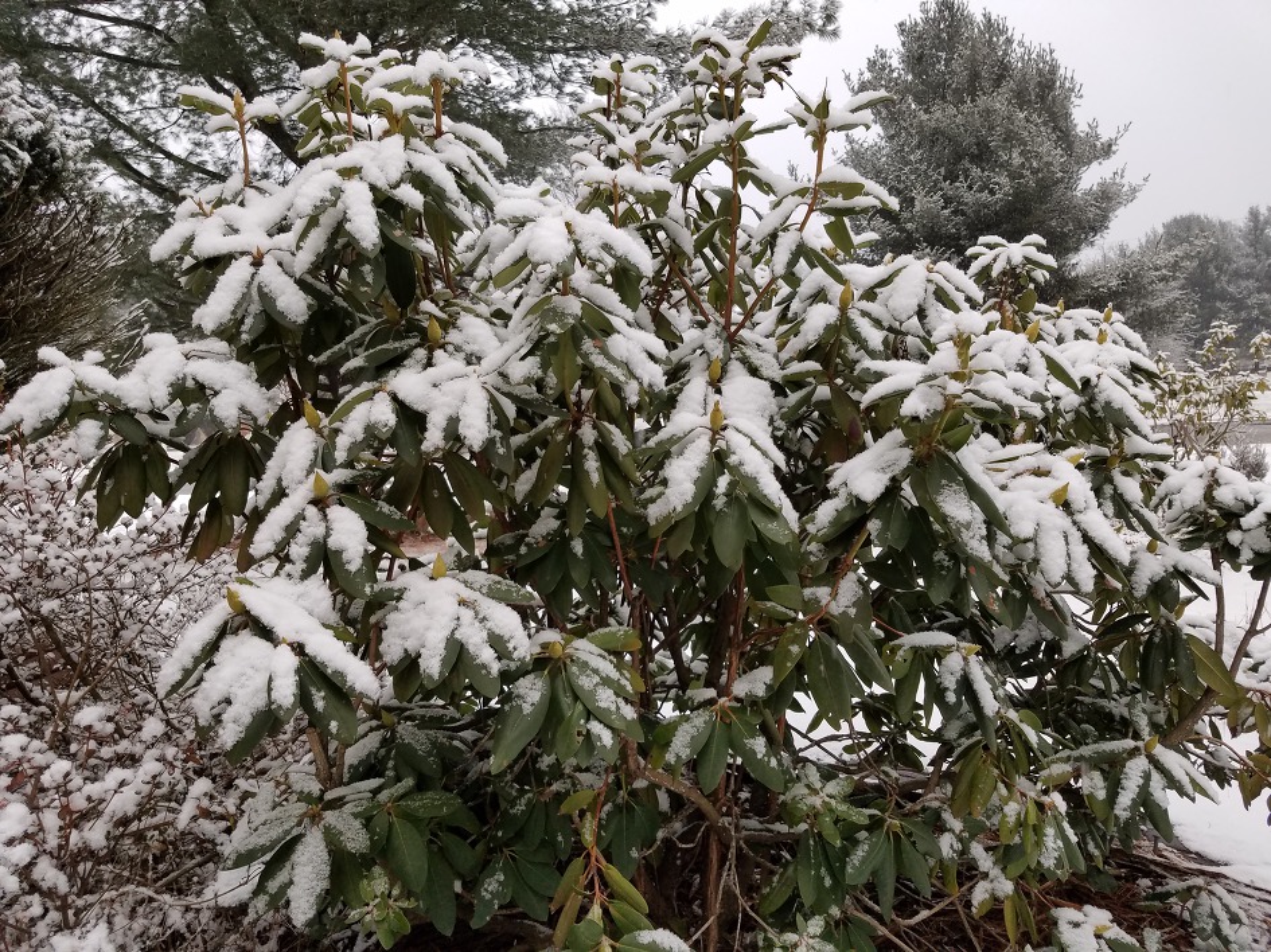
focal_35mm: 26
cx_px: 636
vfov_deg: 53.0
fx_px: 954
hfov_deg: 67.3
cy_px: 476
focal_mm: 4.2
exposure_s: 1/120
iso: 80
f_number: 1.7
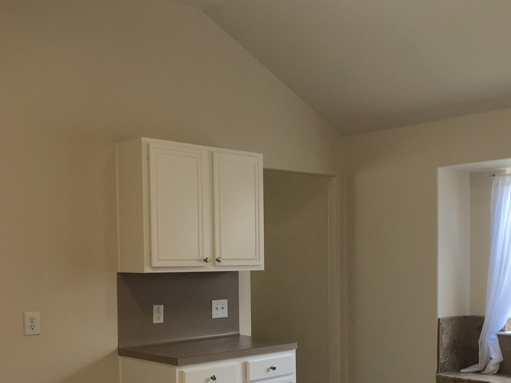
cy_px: 280
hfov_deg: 39.9
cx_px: 393
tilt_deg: -1.2
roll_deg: +0.1
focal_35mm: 46
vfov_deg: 31.1
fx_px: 679
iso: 32
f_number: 2.2
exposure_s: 1/60
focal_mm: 4.15
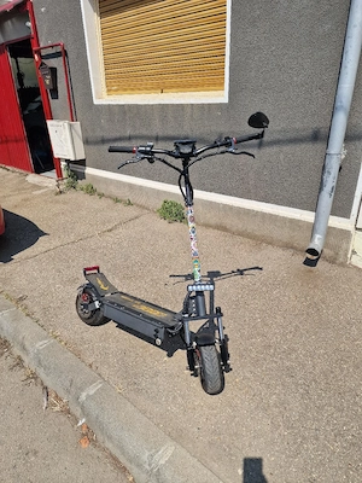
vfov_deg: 73.9
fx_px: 321
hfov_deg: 58.9
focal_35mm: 23
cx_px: 181
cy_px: 242
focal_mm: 6.4
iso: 50
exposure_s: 1/1667
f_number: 1.8
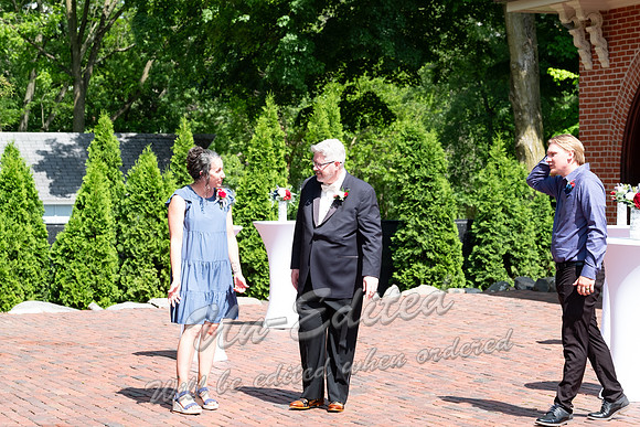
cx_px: 320
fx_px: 1636
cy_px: 214
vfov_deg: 14.9
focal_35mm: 92
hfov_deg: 22.1
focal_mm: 61
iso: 250
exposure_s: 1/250
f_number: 6.4
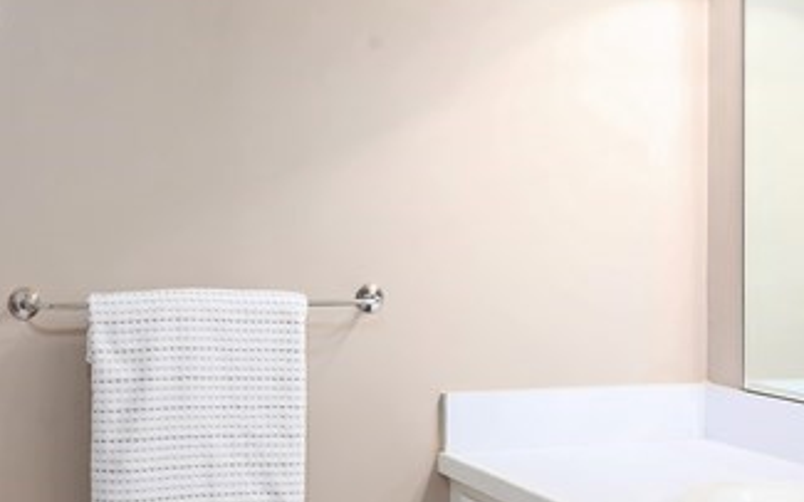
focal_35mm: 45
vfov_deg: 28.4
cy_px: 181
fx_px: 986
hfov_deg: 42.3
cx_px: 153
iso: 320
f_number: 13
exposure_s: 1/50
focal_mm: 14
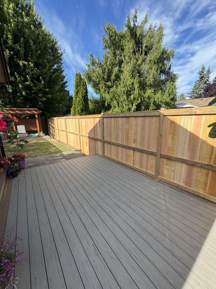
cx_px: 108
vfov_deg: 102.1
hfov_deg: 85.7
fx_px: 116
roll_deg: +0.6
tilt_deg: -11.5
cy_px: 144
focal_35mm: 14
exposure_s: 1/578
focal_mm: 2.22
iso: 40
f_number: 2.2
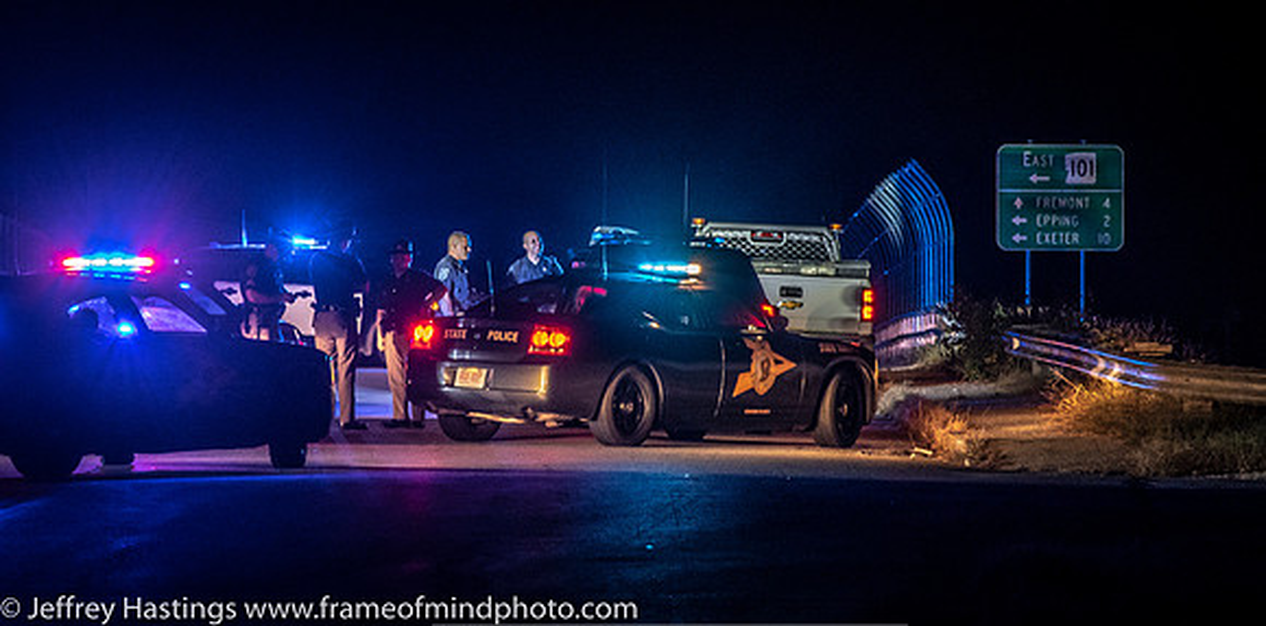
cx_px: 590
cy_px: 266
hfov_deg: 7.7
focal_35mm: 288
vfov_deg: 3.8
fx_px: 9410
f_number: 5.3
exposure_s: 1/30
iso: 2000
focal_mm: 165
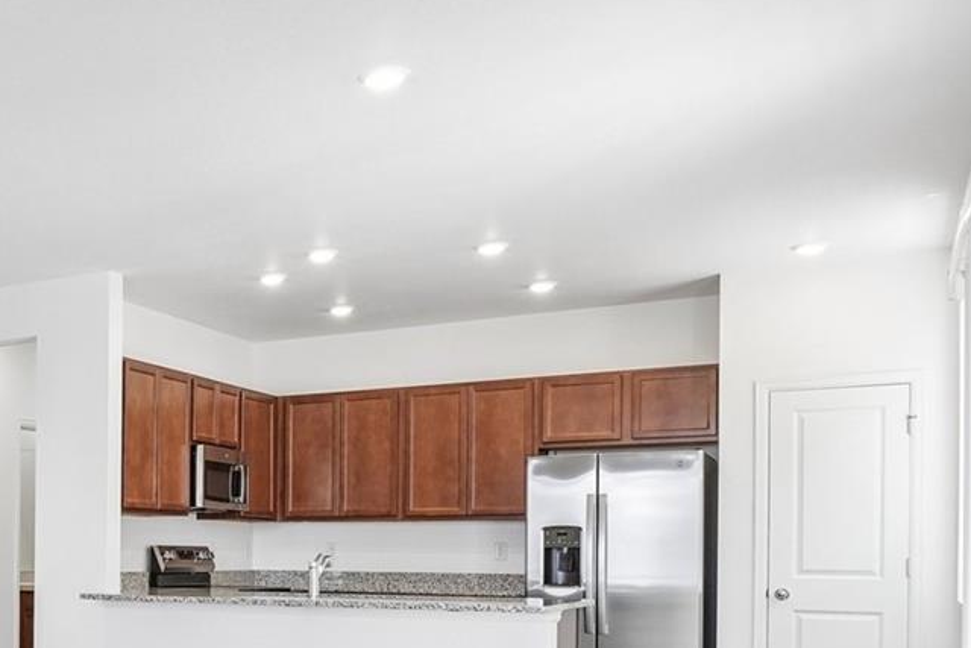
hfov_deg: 37.0
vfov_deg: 31.2
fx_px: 1113
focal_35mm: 41
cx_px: -171
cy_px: 568
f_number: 8
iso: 250
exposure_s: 1/30
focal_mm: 11
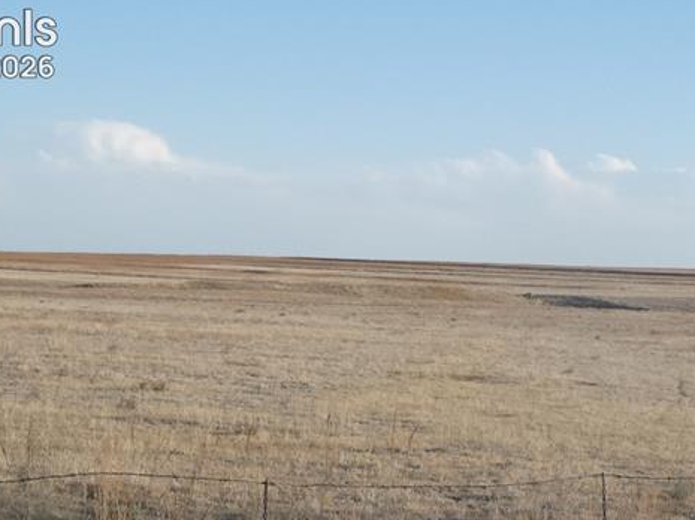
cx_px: 531
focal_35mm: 119
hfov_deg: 16.5
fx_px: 2387
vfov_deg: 12.3
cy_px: 519
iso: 80
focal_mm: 9.6
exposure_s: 1/320
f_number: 4.1
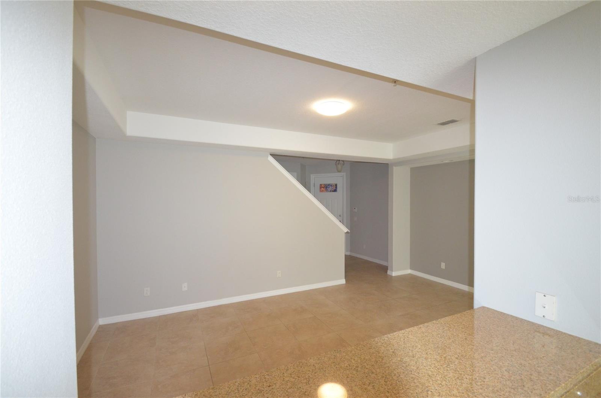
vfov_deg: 77.0
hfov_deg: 100.5
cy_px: 199
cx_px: 300
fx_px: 250
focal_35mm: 15
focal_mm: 10
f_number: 6.3
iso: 2500
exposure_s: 1/60
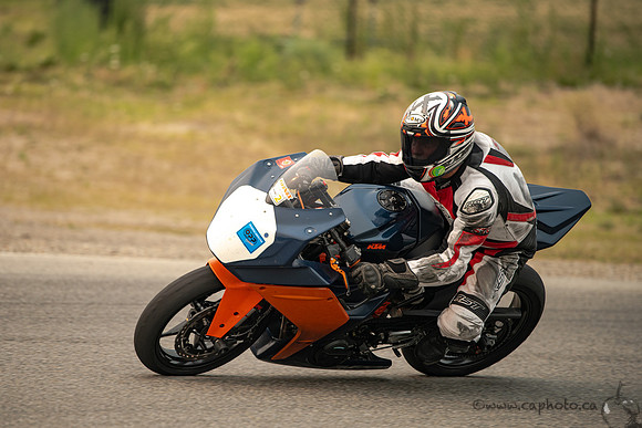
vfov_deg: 5.9
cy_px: 214
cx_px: 267
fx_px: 4165
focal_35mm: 234
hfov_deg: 8.8
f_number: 2.8
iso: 80
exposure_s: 1/1250
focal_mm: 200
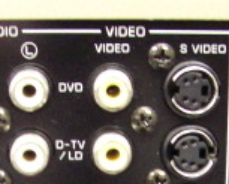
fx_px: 1053
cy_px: 295
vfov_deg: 9.6
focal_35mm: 155
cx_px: 99
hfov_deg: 12.4
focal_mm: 6.3
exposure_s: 1/10
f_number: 3.4
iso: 400
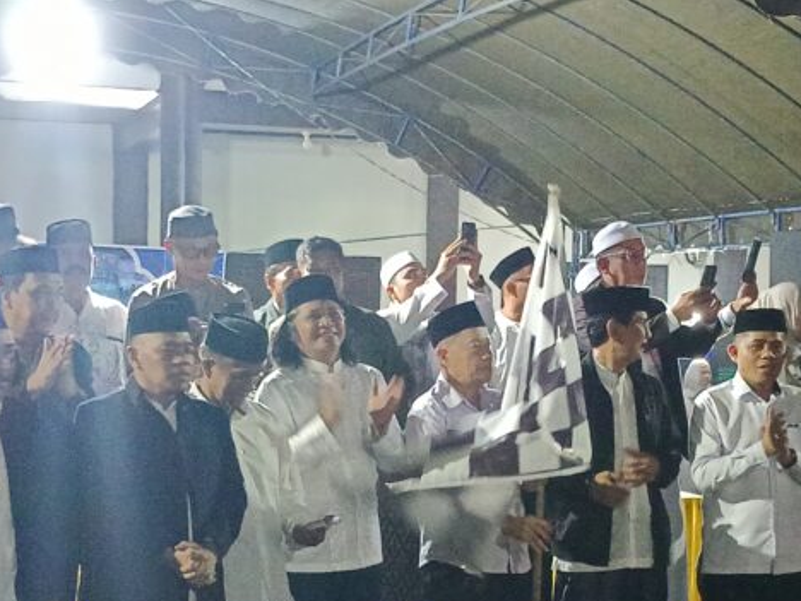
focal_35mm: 82
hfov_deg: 23.8
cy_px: 490
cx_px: 421
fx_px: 1897
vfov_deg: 17.8
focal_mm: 4.84
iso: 4464
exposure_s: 1/16.7
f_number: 1.79
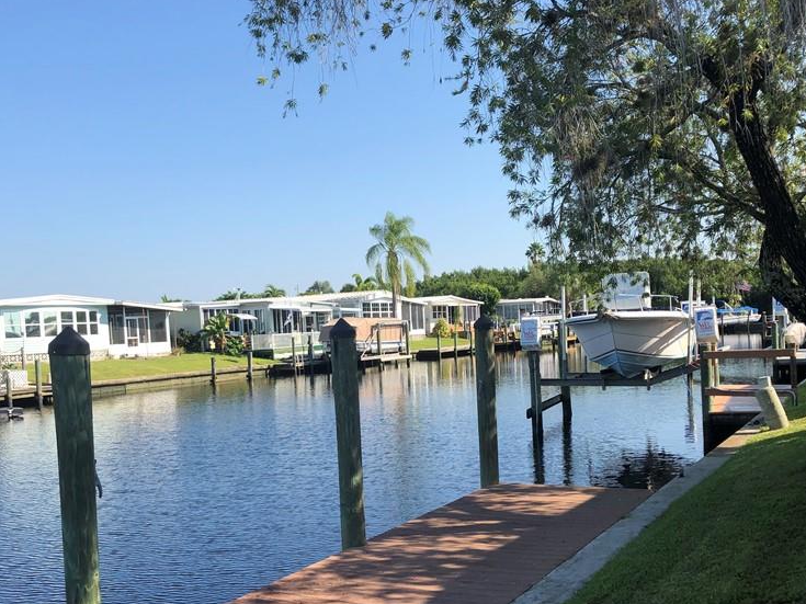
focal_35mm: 39
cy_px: 379
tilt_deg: -8.7
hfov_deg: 47.9
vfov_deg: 36.6
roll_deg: +1.2
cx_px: 401
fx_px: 908
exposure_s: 1/1372
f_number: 1.8
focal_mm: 3.99
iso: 20
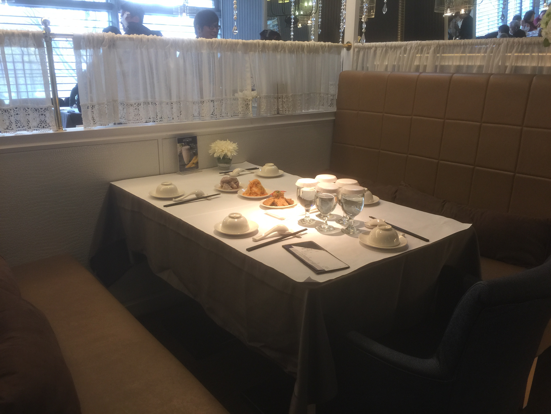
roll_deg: -0.9
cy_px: 207
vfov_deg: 48.2
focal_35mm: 29
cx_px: 276
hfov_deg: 61.7
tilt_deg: -16.9
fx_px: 462
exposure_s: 1/15
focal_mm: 4.15
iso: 32
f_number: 2.2
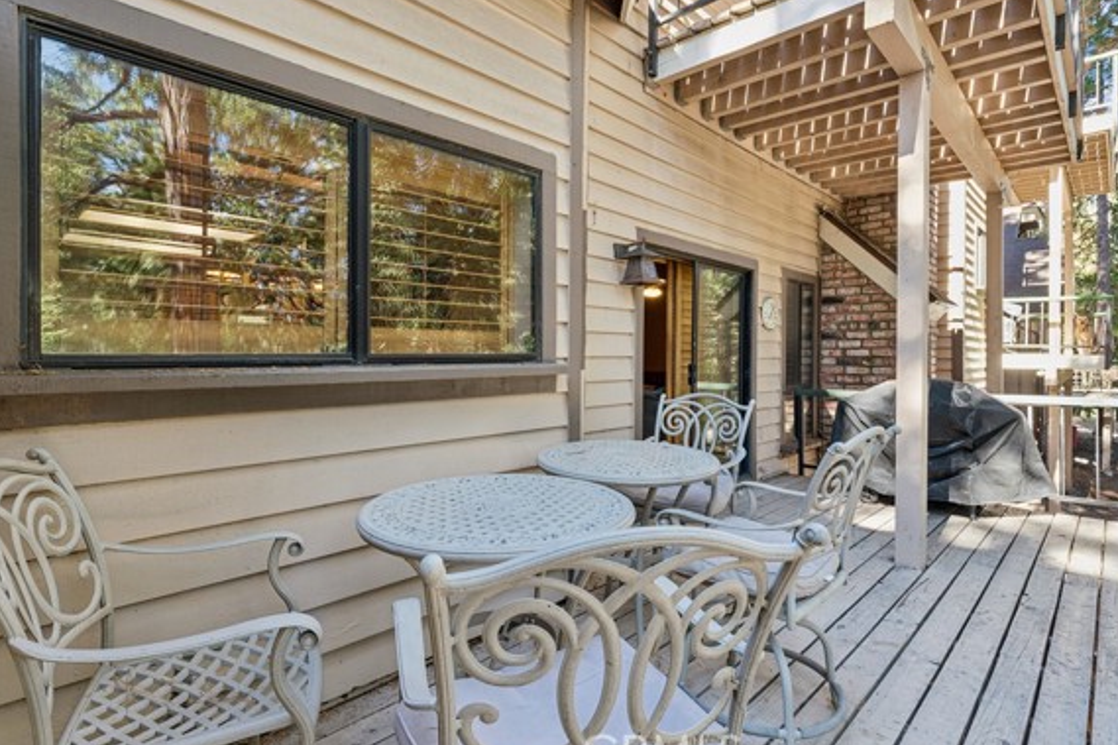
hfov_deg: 89.0
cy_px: 362
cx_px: 562
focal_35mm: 18
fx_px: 569
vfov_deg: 66.4
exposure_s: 1/2.5
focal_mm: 16.3
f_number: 13
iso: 100
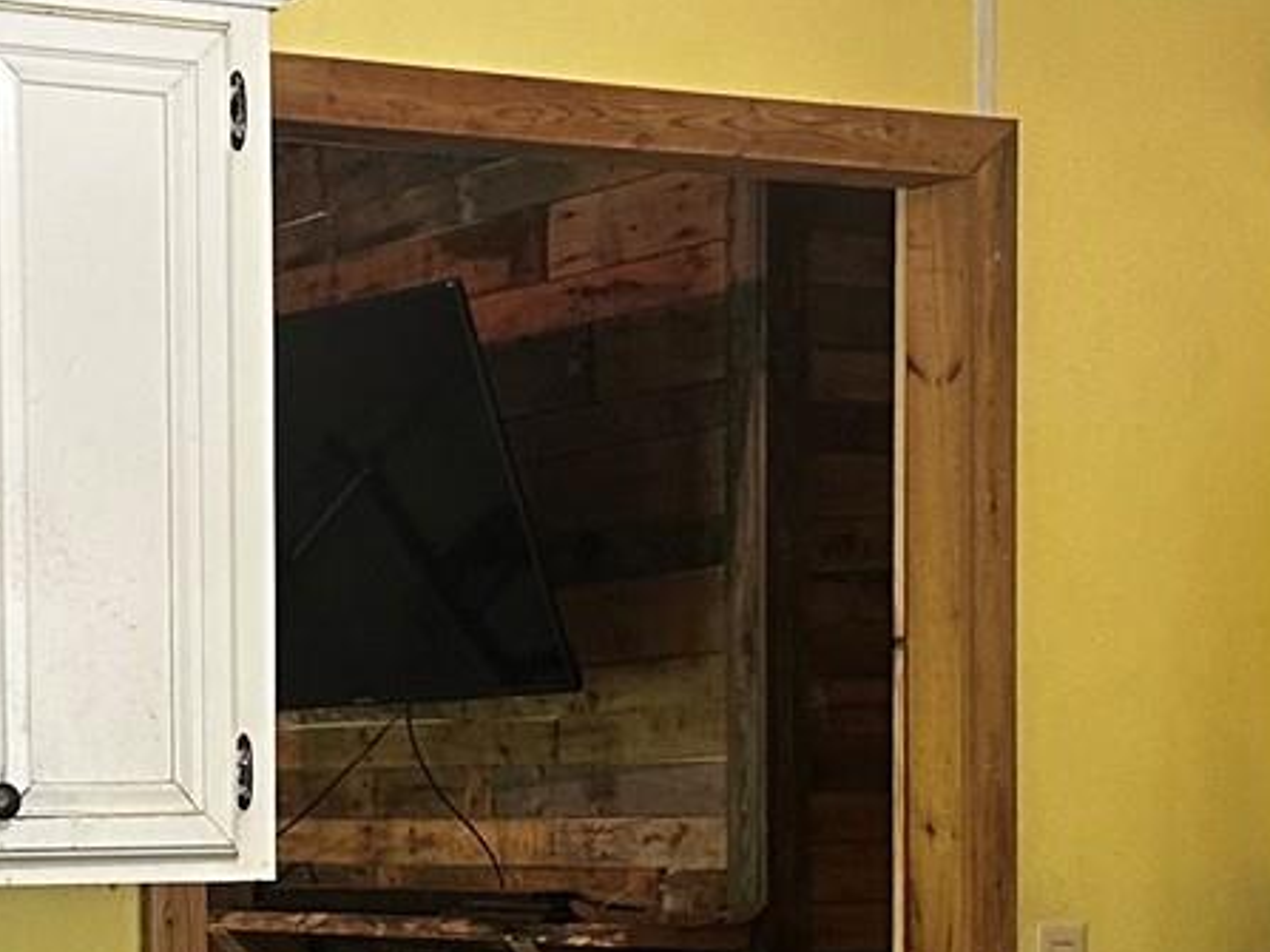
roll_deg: +0.5
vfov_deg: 13.2
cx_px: 341
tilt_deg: -3.0
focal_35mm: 110
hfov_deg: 17.8
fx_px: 4035
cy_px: 1037
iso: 320
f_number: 1.78
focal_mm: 6.86
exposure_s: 1/60
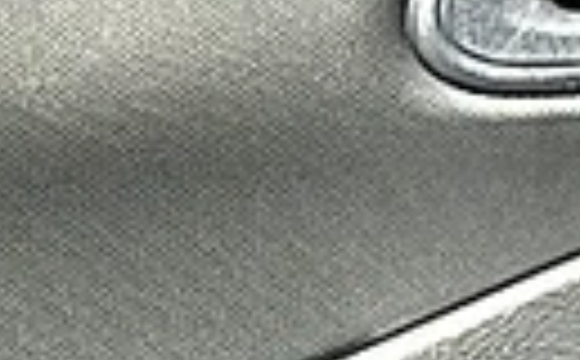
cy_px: 520
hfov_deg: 8.2
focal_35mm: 254
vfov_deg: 5.1
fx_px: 4006
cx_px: 589
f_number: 1.78
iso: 80
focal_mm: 6.86
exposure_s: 1/768
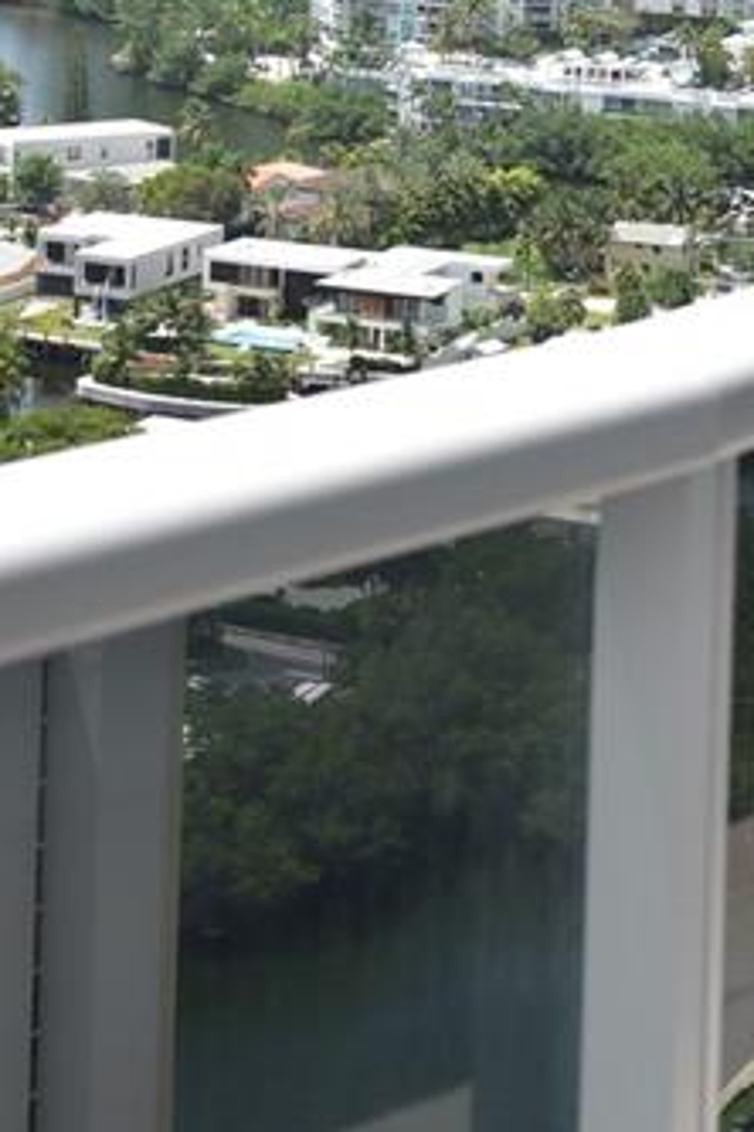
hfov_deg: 10.9
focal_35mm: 126
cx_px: 209
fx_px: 3958
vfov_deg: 15.5
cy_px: -326
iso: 800
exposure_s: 1/4000
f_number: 4
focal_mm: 35
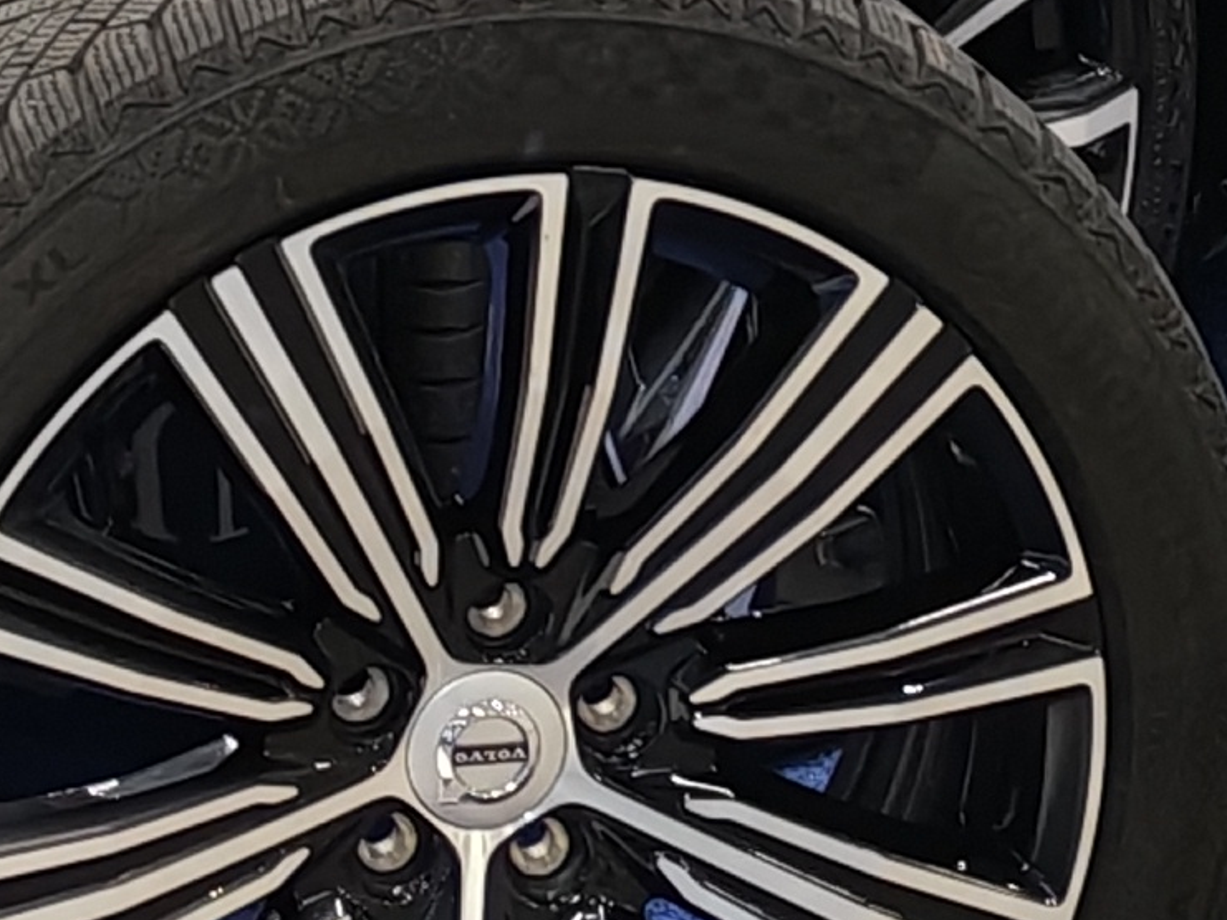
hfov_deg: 10.5
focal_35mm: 188
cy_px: -553
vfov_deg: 7.7
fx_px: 6665
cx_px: 624
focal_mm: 6.12
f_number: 1.9
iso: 200
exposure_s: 1/100
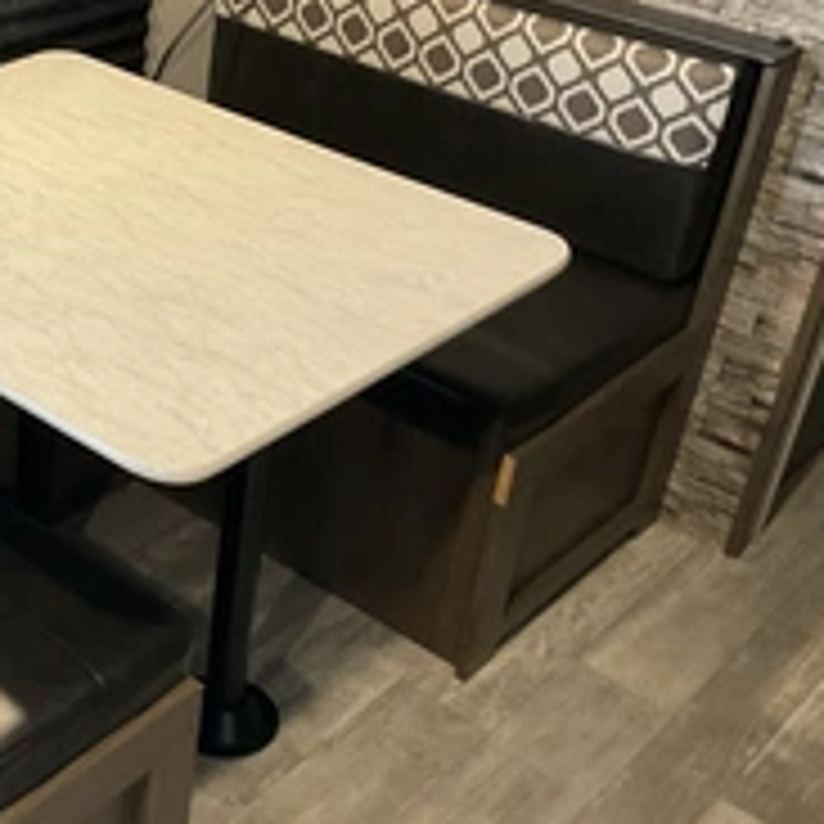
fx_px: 1508
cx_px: 45
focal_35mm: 56
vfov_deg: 30.5
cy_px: 455
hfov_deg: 29.0
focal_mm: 3
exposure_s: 1/60
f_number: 1.8
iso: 200
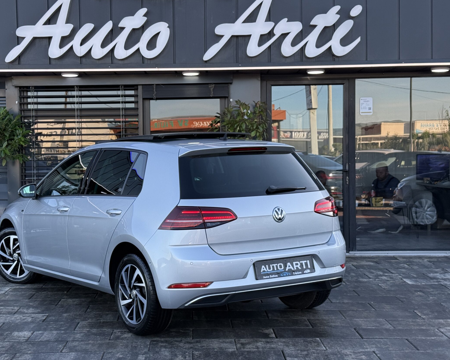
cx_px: 172
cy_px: 177
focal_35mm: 58
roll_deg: +0.2
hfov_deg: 32.4
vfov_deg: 26.2
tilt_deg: -2.3
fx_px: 772
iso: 64
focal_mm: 6.76
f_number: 1.78
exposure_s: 1/530
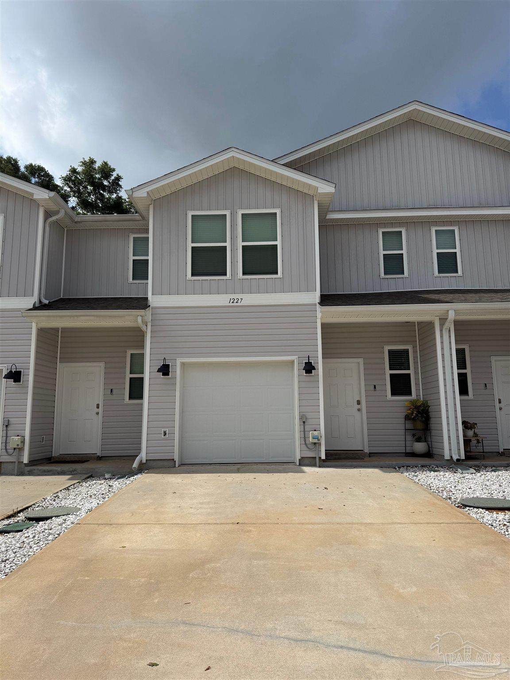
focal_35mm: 24
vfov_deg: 71.6
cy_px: 340
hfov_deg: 56.8
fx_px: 471
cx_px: 255
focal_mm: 6.76
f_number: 1.78
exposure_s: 1/8130
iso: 80
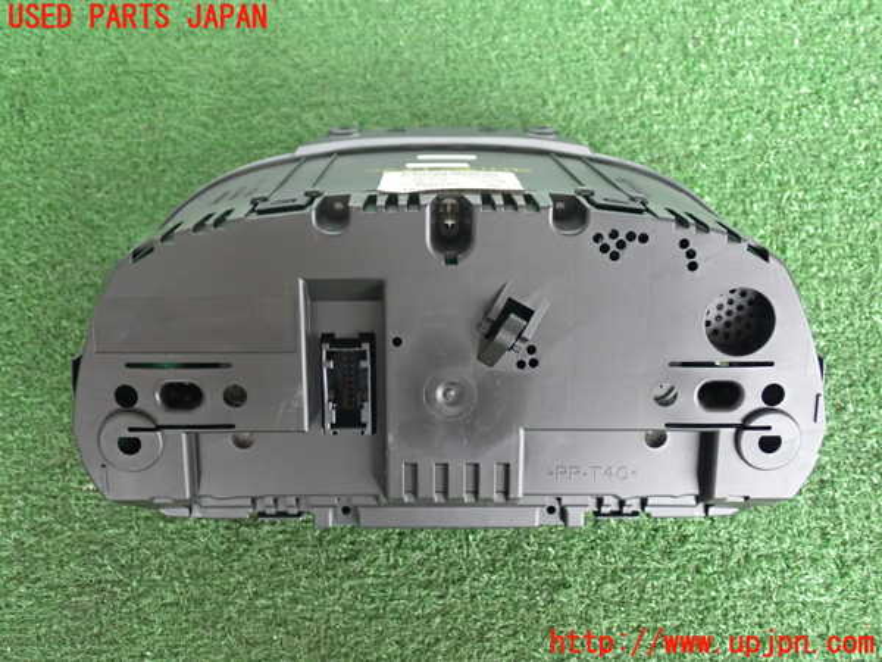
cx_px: 441
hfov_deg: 49.0
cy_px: 331
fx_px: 968
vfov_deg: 37.7
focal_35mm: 38
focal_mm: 6.83
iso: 640
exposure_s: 1/40
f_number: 2.7
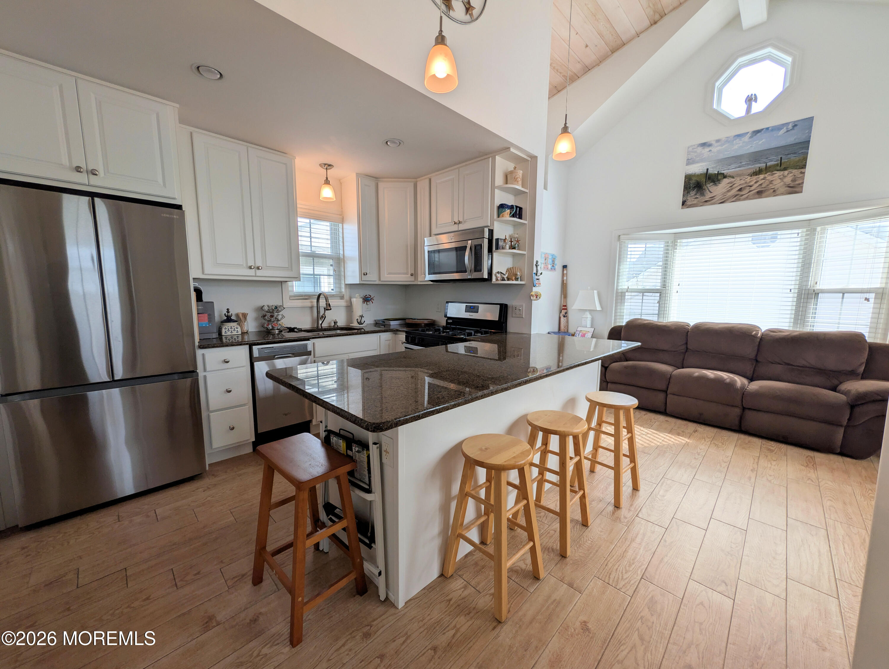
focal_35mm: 12
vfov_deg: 94.6
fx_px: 309
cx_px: 444
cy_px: 334
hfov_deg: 110.5
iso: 59
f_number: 1.7
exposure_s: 1/455
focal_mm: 2.02
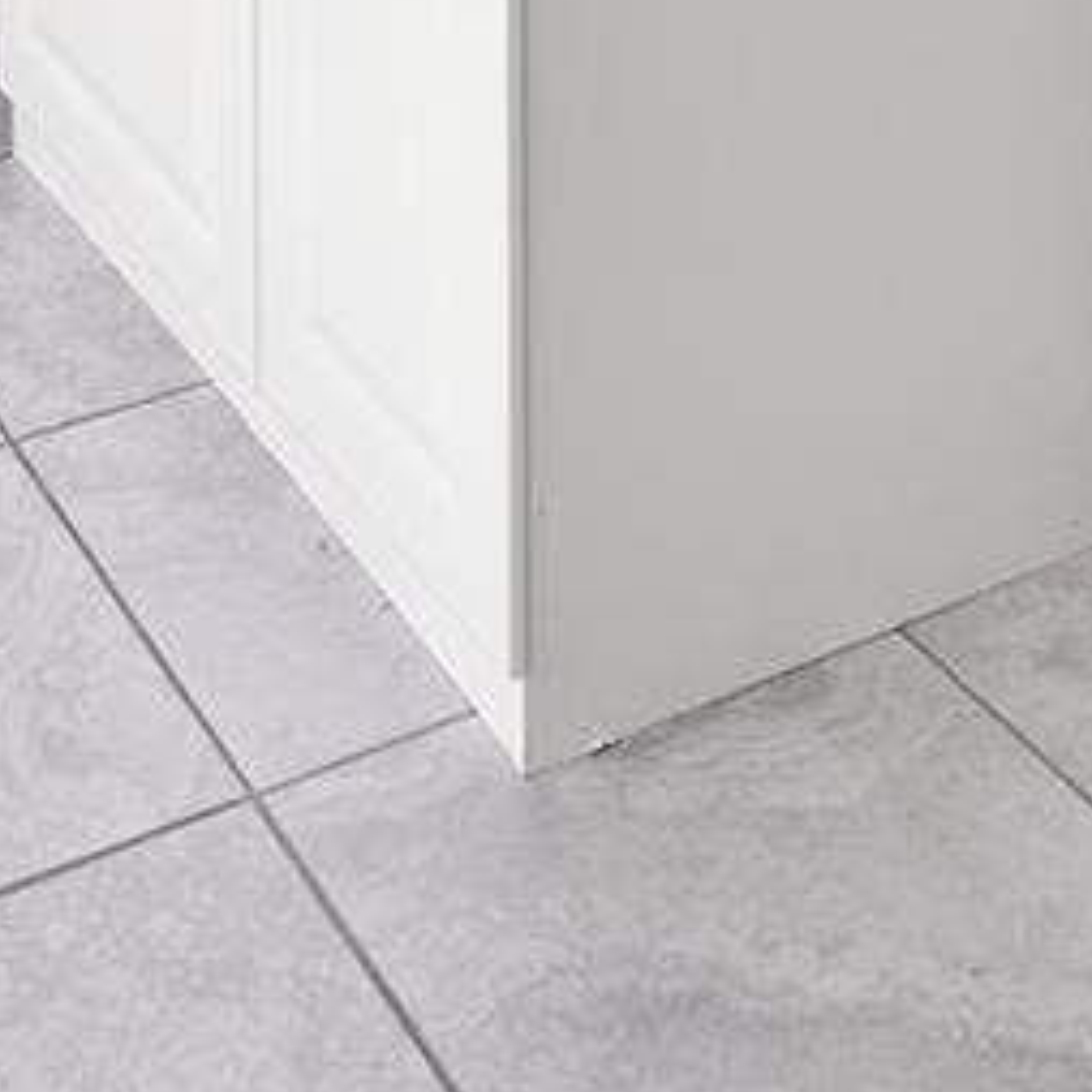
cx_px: 494
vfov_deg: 16.9
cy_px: -1113
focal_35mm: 75
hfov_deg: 23.0
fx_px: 2677
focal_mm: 14
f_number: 8
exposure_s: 1/20
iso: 320
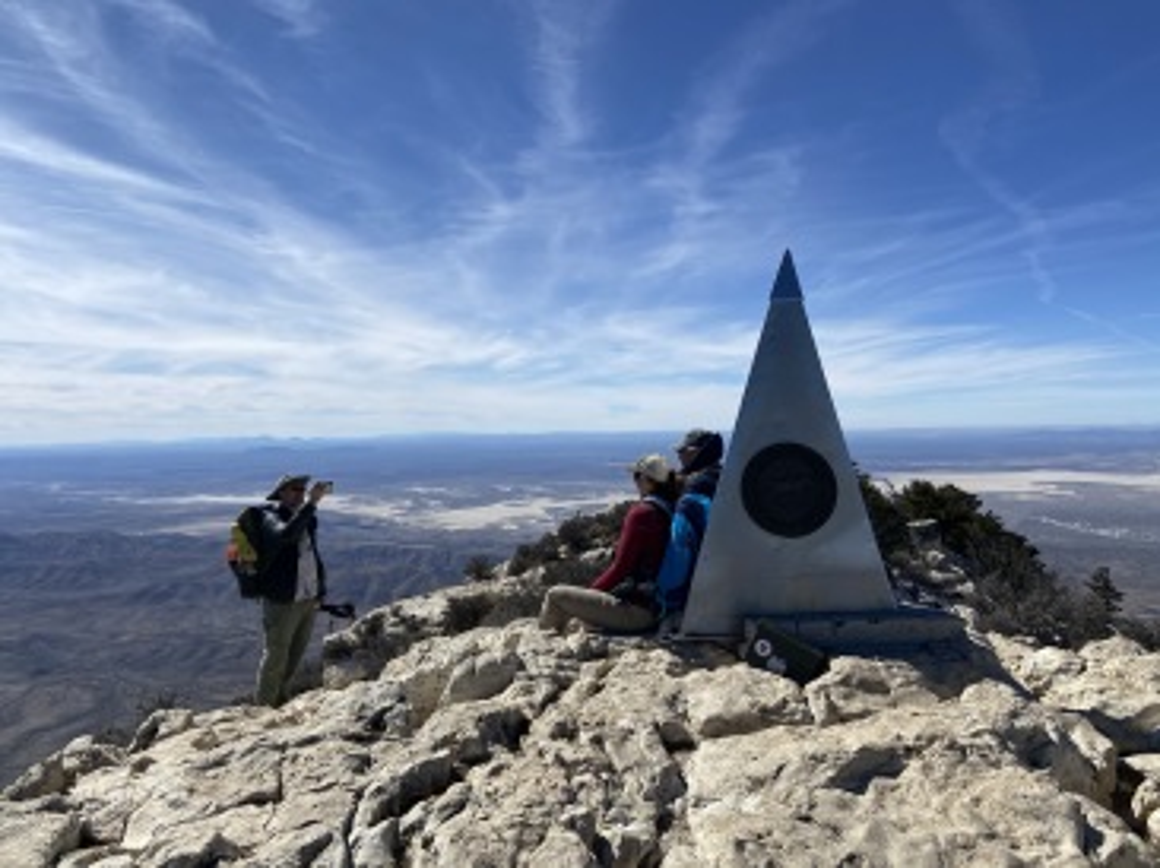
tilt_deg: +0.3
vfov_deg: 53.0
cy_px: 434
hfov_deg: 67.3
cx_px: 580
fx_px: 871
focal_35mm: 26
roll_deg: +1.0
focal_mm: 4.25
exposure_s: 1/6098
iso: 32
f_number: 1.8
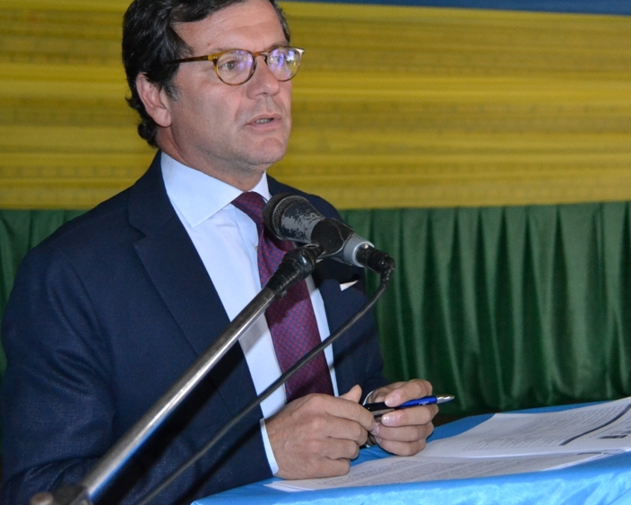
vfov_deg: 25.4
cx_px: 335
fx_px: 1120
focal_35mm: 60
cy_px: 216
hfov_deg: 31.4
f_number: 4.2
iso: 3200
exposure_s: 1/60
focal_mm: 30
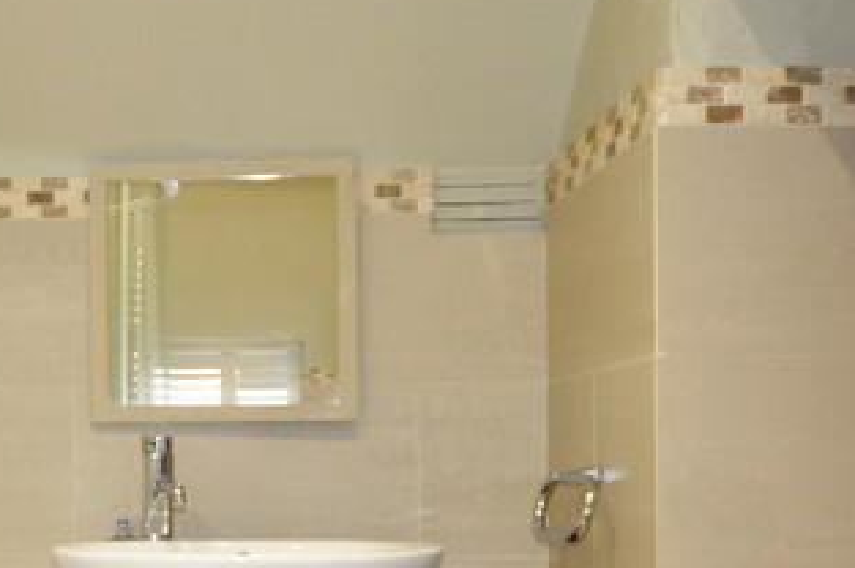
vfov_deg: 26.7
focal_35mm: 49
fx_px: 1163
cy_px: 494
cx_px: 134
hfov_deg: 38.4
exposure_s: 1/60
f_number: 3.5
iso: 800
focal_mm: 10
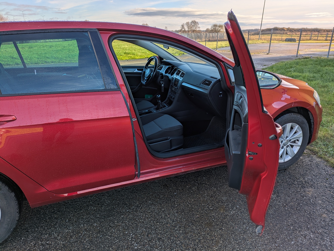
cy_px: 126
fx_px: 241
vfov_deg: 54.9
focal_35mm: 25
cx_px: 167
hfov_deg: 69.4
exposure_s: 1/856
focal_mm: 5.43
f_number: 1.89
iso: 33
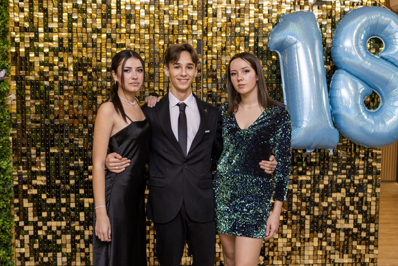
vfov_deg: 29.9
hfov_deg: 43.6
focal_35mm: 45
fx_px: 498
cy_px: 133
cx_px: 199
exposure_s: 1/160
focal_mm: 30
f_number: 1.6
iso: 800
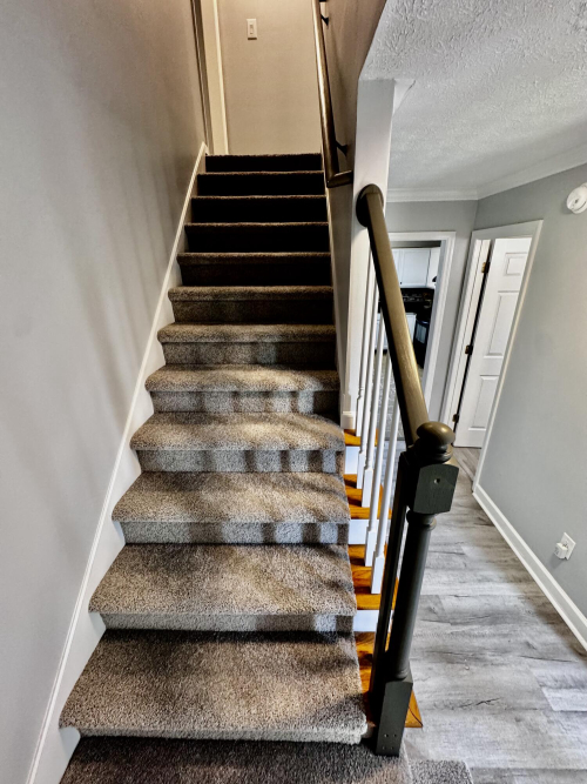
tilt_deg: -21.1
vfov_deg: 102.1
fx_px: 317
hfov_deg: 85.7
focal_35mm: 14
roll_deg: +1.3
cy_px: 392
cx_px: 294
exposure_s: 1/60
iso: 400
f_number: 2.2
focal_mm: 2.22
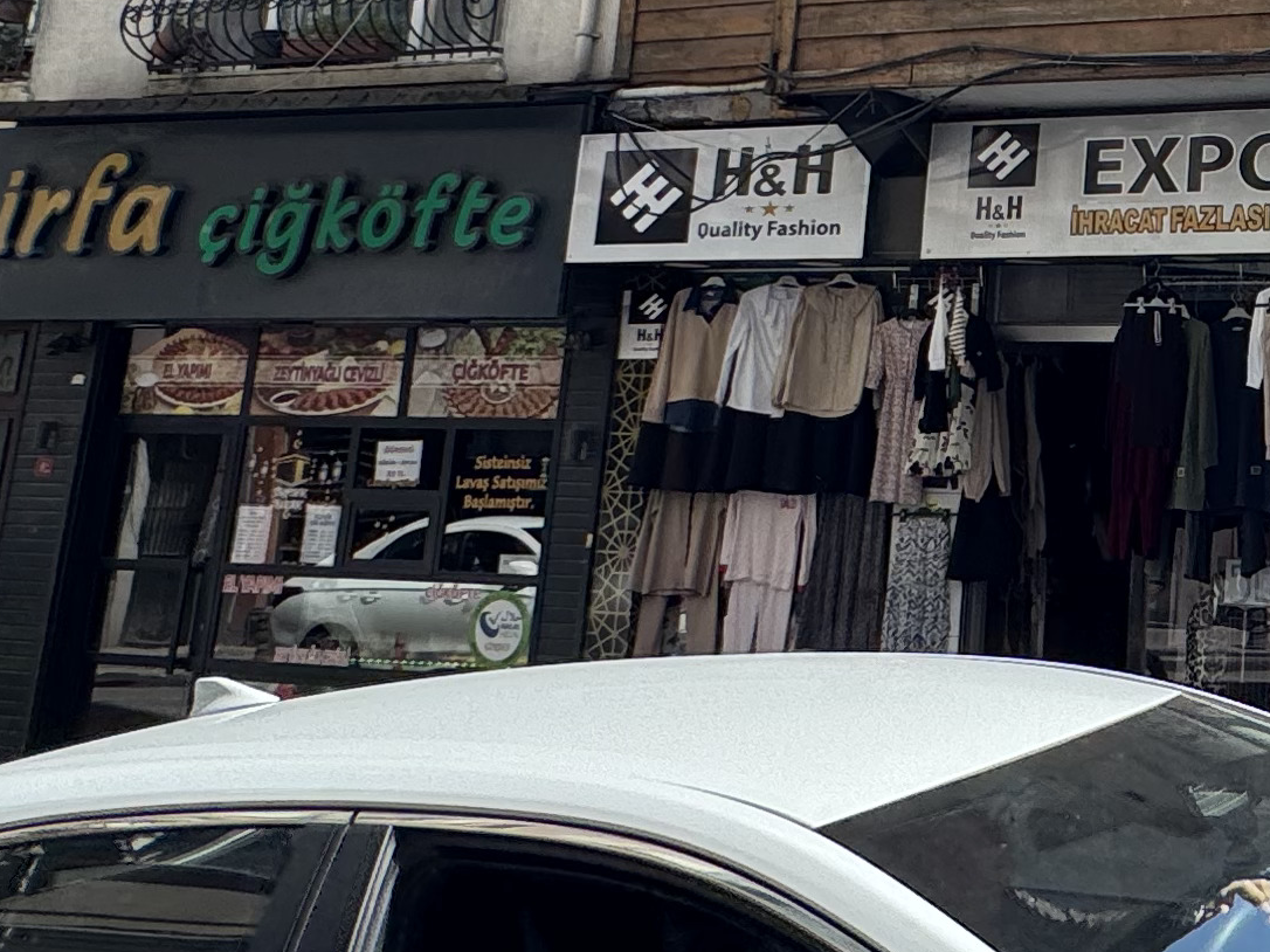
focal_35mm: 52
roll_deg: -0.5
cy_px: -53
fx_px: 1907
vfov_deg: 26.2
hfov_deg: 32.2
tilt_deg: +15.4
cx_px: 1415
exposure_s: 1/620
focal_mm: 2.22
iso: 40
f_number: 2.2
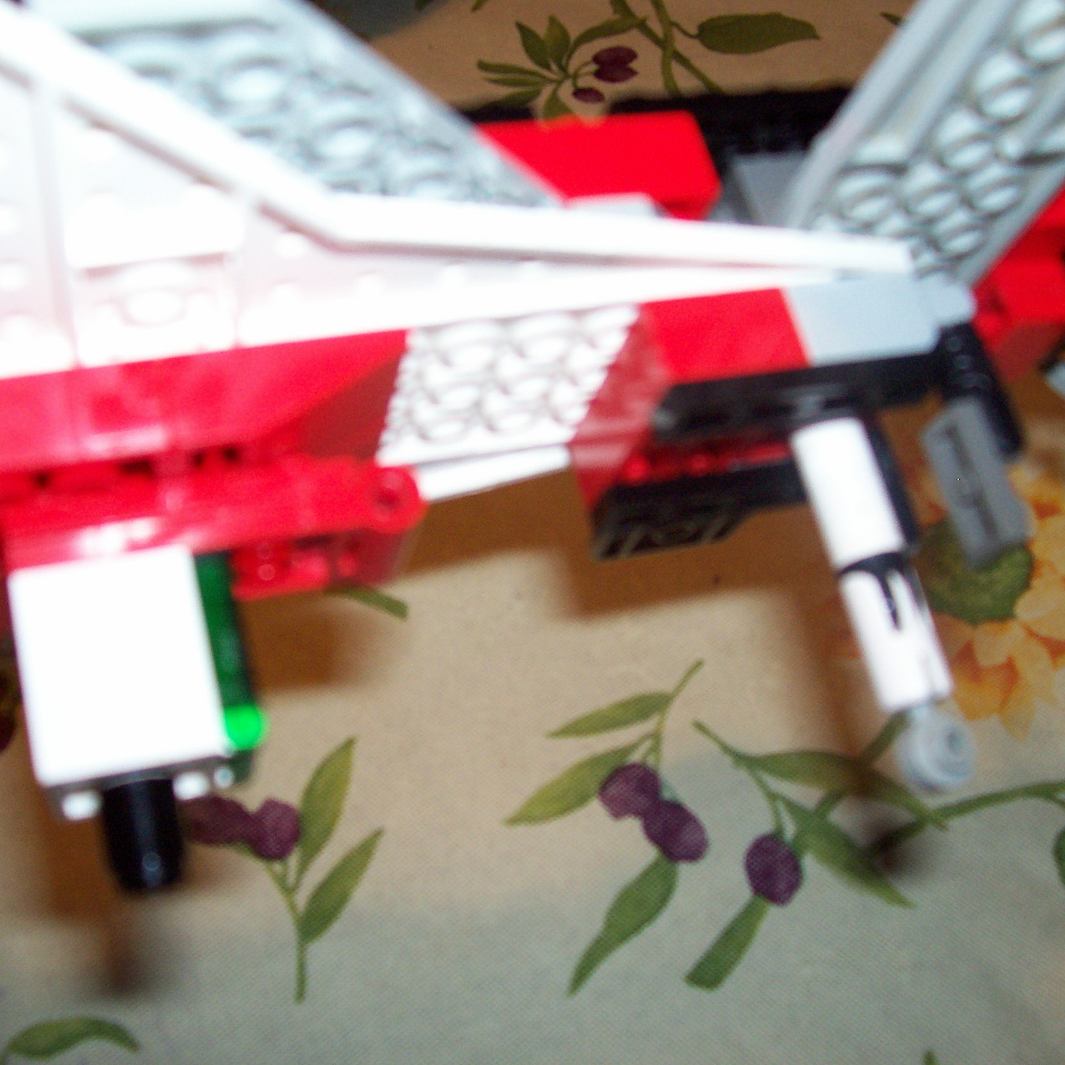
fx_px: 1427
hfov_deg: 40.9
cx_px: 471
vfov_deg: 40.9
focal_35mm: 41
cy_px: 542
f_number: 2.7
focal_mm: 5.6
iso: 140
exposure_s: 1/112
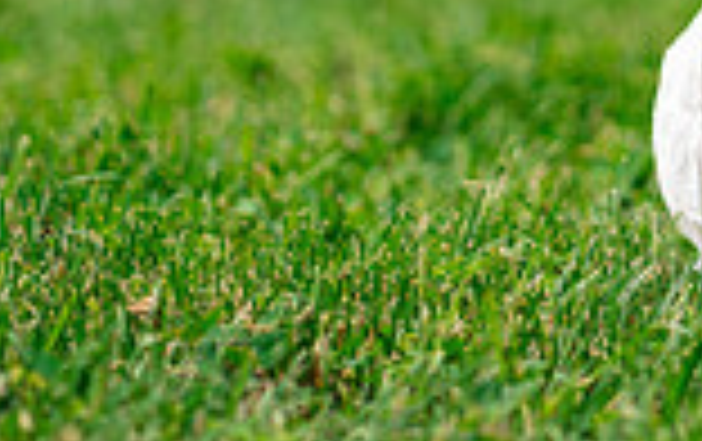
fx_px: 6169
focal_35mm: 322
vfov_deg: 4.1
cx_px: 1116
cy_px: -290
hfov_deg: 6.4
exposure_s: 1/2500
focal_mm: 85
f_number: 2.5
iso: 400
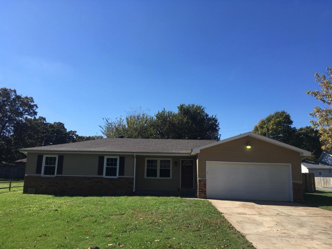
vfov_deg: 48.2
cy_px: 124
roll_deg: -1.4
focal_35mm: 29
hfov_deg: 61.7
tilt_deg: +10.3
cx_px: 166
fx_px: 278
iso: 25
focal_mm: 4.15
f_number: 2.2
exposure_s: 1/1425
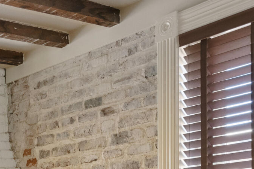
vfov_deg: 17.6
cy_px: 237
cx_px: -64
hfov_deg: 25.1
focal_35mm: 71
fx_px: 501
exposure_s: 1/8
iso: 640
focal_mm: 16
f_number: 8
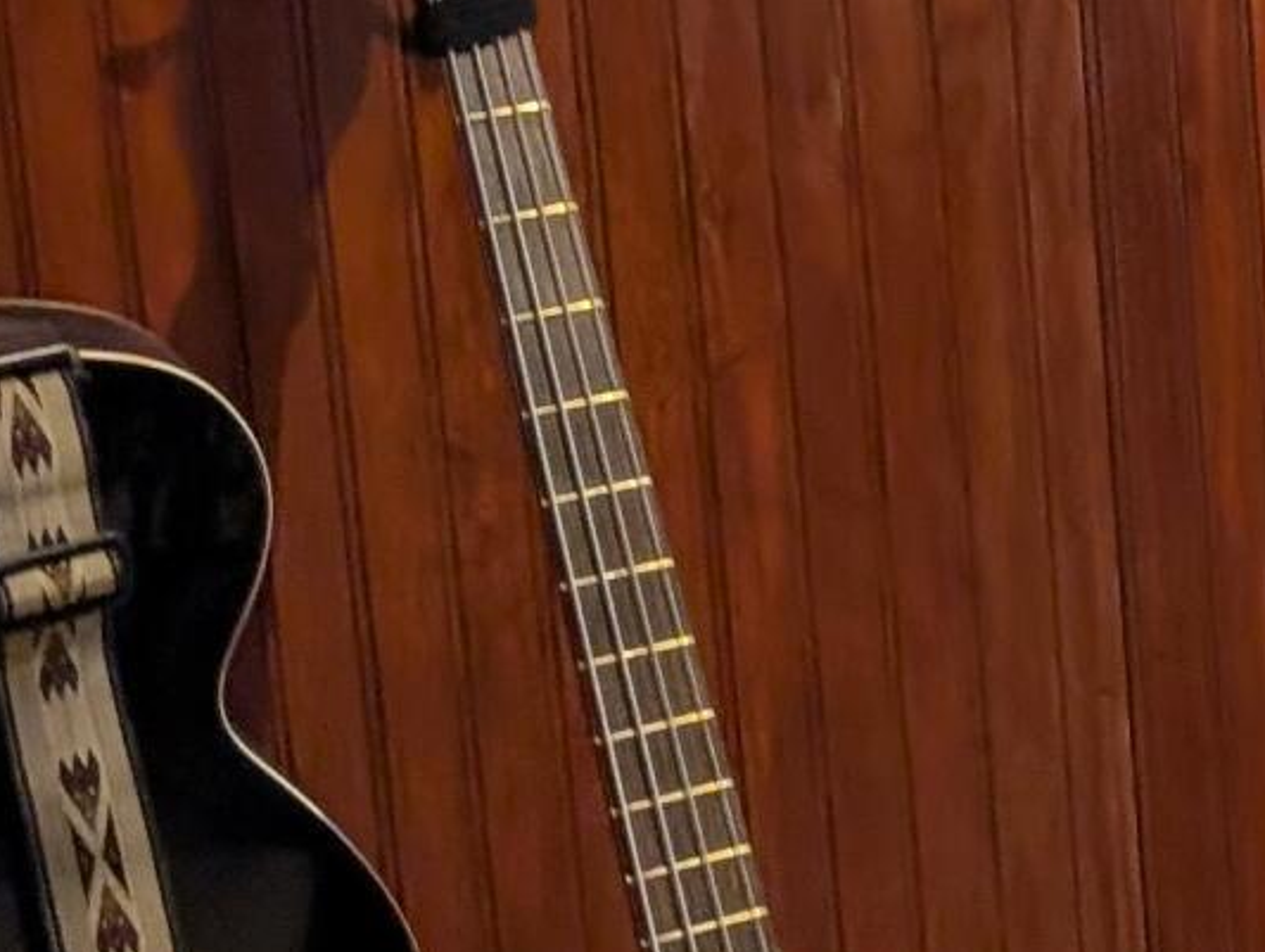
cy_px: 19
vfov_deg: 10.9
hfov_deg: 12.5
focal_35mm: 135
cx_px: 2672
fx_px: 4939
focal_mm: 6.9
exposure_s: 1/27.8
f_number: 1.68
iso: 53
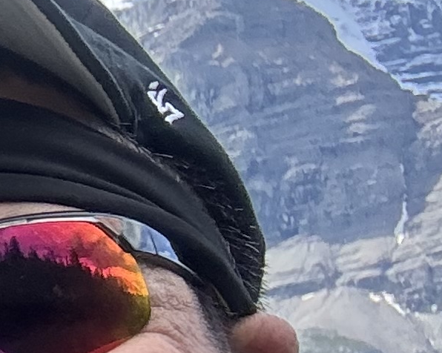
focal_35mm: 152
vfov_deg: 10.0
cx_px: -1047
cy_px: 446
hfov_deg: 9.1
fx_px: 1987
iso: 25
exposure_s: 1/273
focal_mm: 2.69
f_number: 1.9
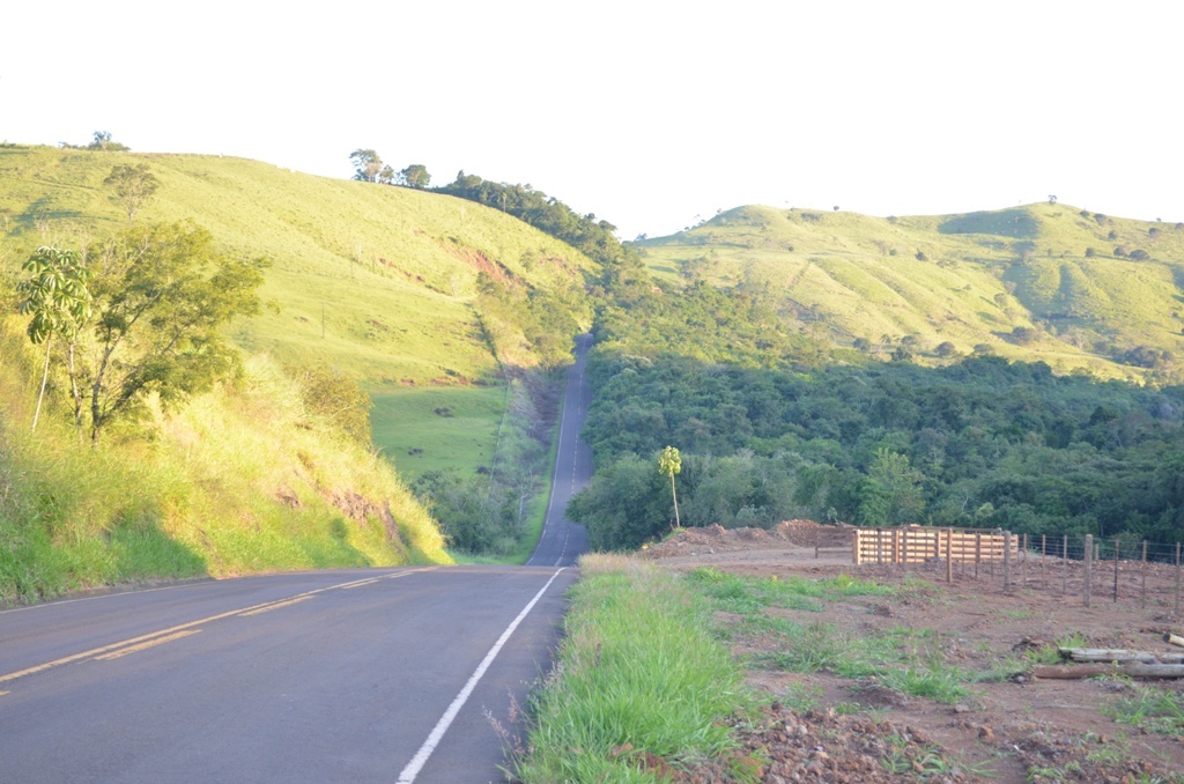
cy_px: 392
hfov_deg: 33.5
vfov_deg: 22.5
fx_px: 1969
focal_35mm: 60
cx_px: 592
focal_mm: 40
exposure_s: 1/160
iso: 500
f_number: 5.3
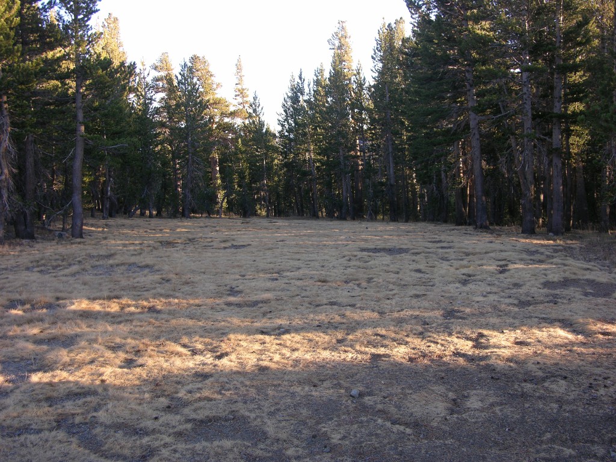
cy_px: 231
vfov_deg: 36.8
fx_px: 694
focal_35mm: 39
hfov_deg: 47.9
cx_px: 308
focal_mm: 10
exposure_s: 1/50
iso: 50
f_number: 3.2
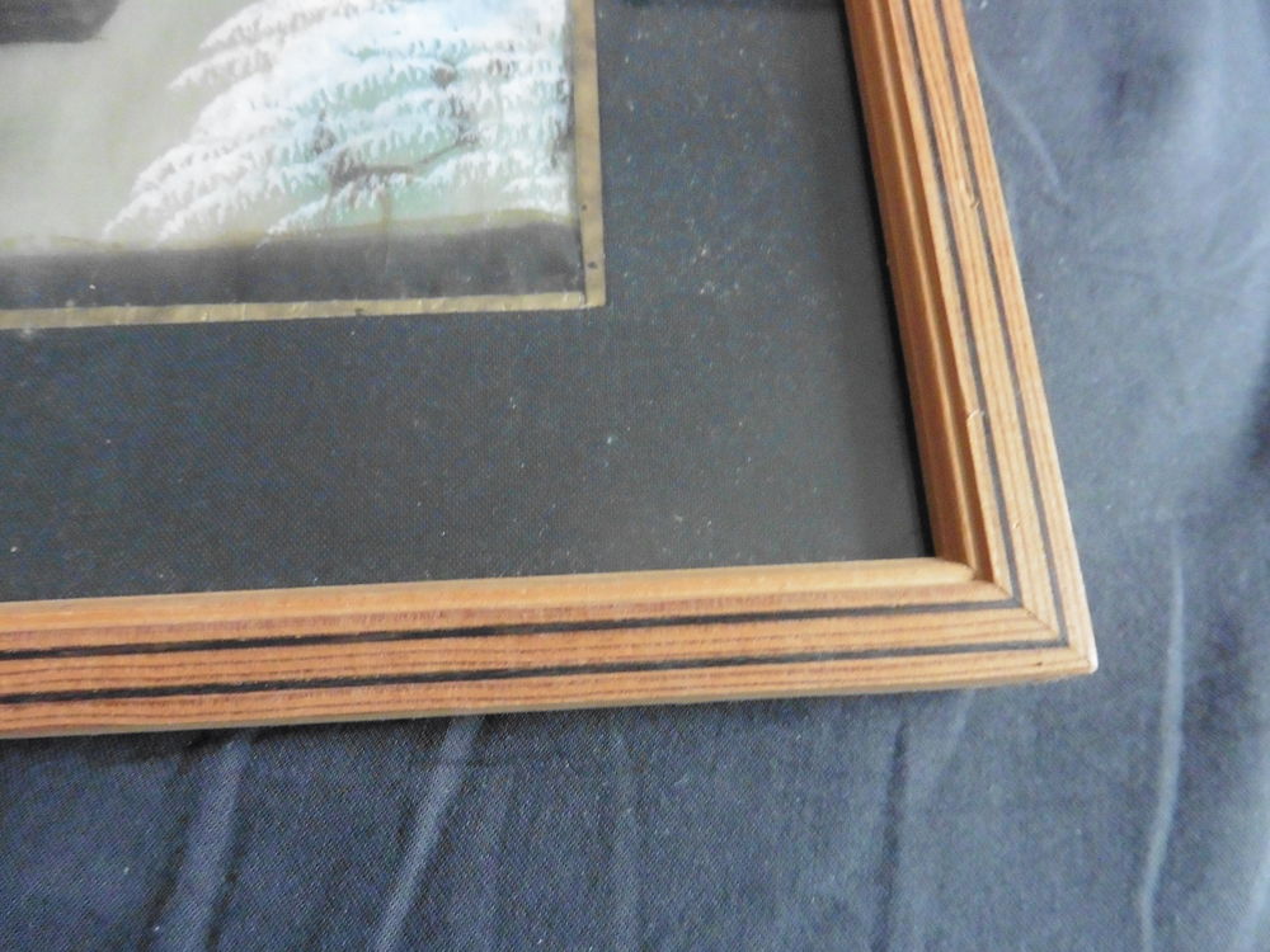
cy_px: 476
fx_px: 881
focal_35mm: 24
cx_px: 635
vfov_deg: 56.8
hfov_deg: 71.6
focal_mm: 4.3
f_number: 3.3
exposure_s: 1/40
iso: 1600
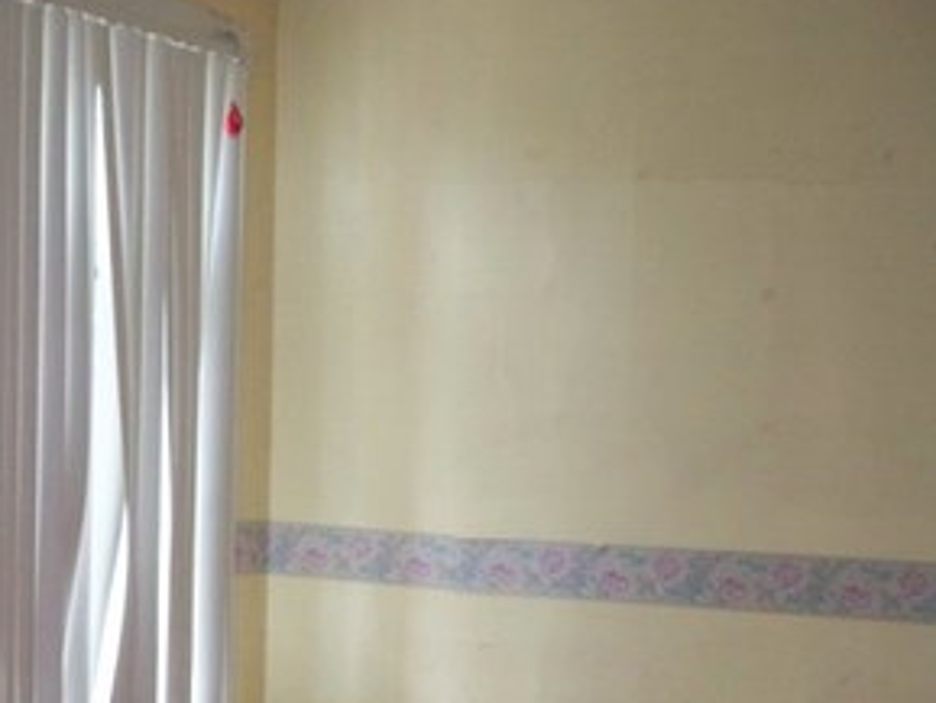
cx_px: -36
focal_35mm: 82
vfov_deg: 17.5
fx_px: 2218
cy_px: 729
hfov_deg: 22.7
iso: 200
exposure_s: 1/30
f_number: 3.4
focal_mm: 7.9
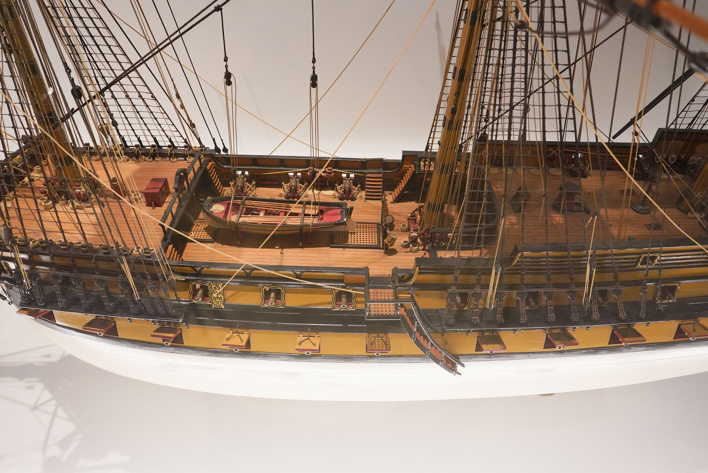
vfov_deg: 51.3
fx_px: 492
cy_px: 229
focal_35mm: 25
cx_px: 352
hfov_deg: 71.5
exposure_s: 1/80
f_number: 5
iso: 3200
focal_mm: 24
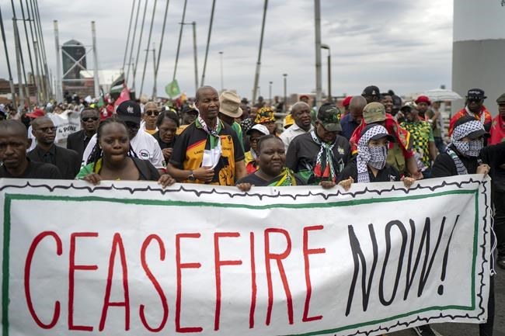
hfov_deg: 54.4
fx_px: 491
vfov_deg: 37.8
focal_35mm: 35
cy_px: 168
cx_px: 252
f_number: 1.6
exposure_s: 1/5000
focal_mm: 35
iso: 100
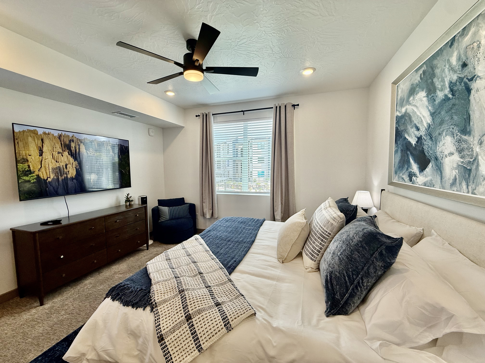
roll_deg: +0.8
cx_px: 242
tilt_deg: -4.5
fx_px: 196
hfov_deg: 102.1
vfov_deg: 85.7
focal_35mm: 14
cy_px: 182
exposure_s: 1/161
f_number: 2.2
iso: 64
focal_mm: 2.22
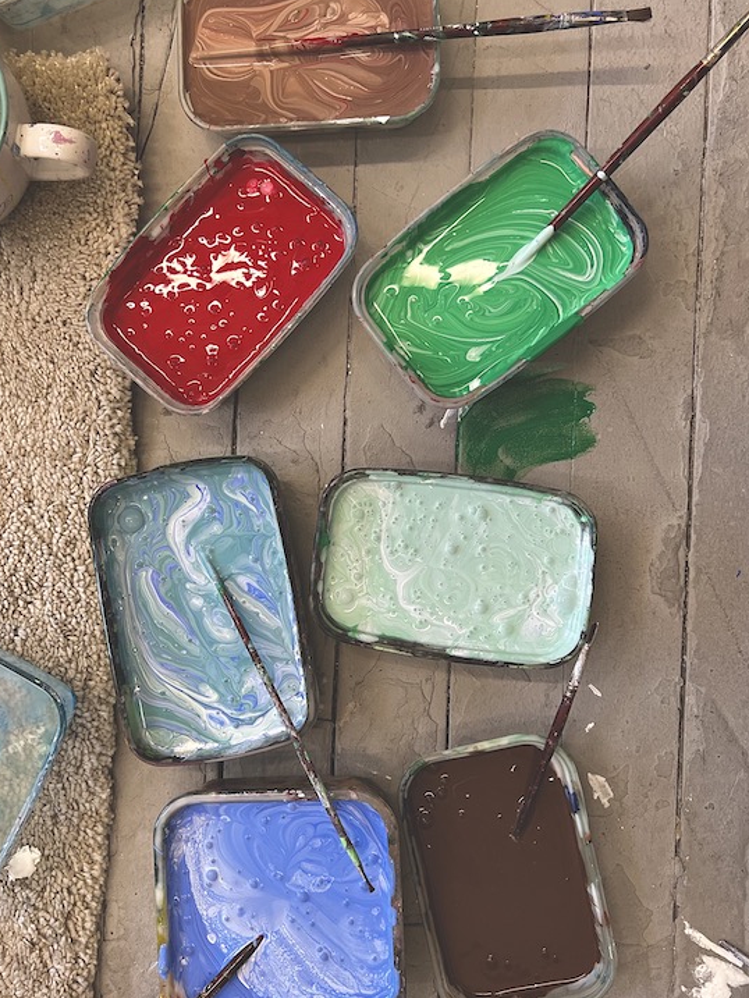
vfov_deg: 61.7
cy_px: 494
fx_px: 836
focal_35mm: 29
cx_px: 352
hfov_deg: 48.2
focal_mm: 5.7
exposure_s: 1/100
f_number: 1.5
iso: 80
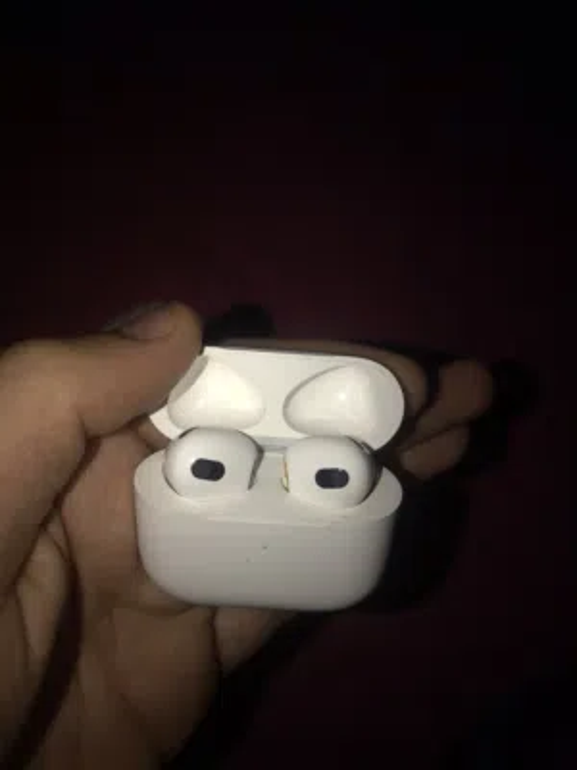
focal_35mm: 28
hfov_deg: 49.7
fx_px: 622
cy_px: 385
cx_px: 288
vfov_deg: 63.4
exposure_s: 1/674
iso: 20
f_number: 1.8
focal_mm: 3.99
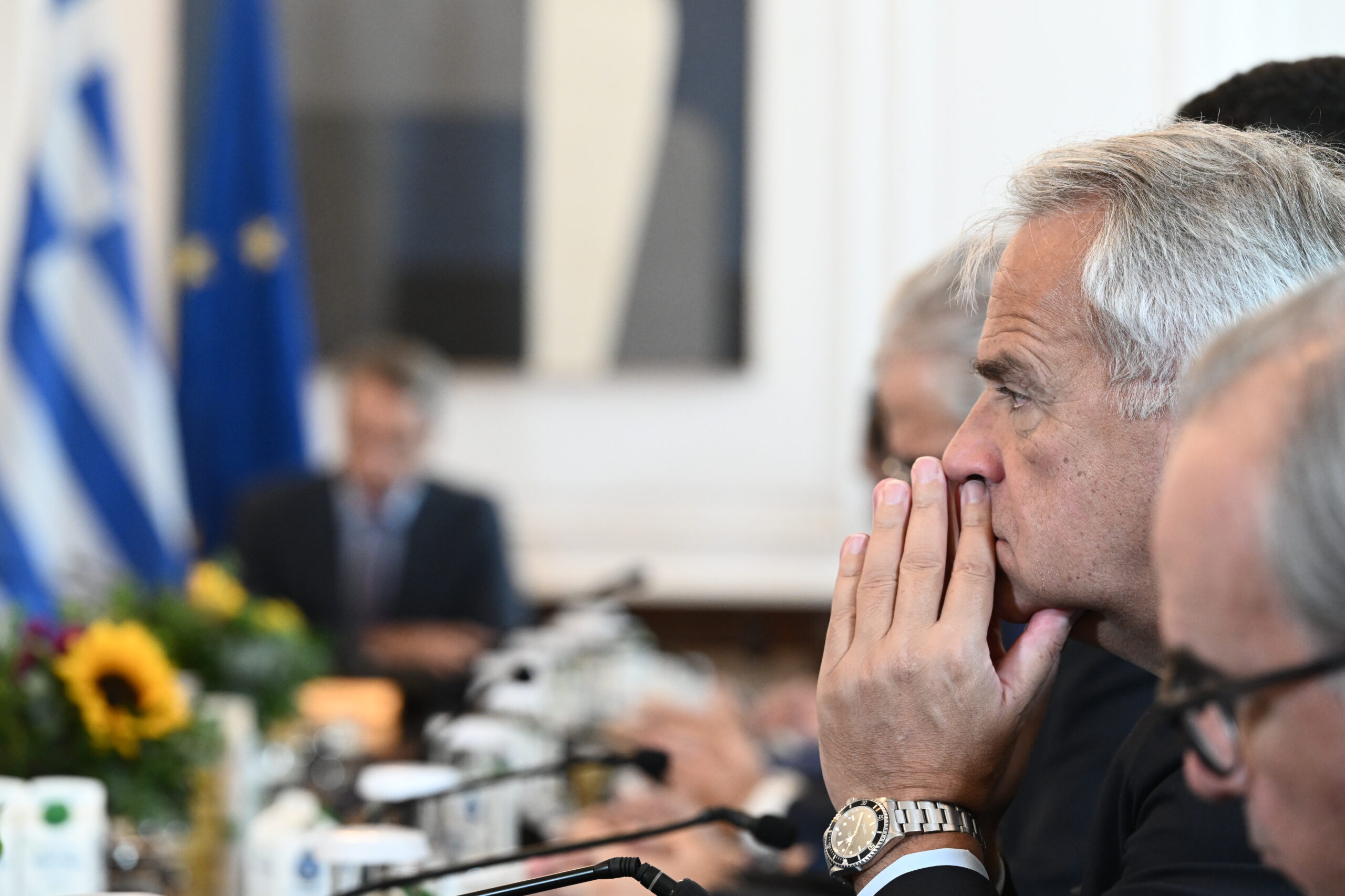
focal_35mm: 135
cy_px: 448
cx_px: 672
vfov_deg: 10.2
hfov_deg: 15.2
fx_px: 5044
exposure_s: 1/320
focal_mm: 135
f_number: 5
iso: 5000
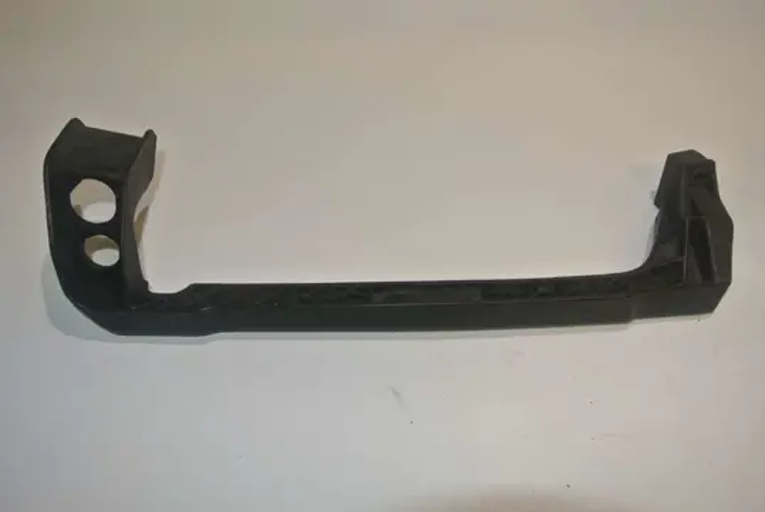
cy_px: 256
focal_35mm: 29
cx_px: 382
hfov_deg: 63.6
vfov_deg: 45.1
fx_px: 617
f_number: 4
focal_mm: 11
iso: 200
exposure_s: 1/60
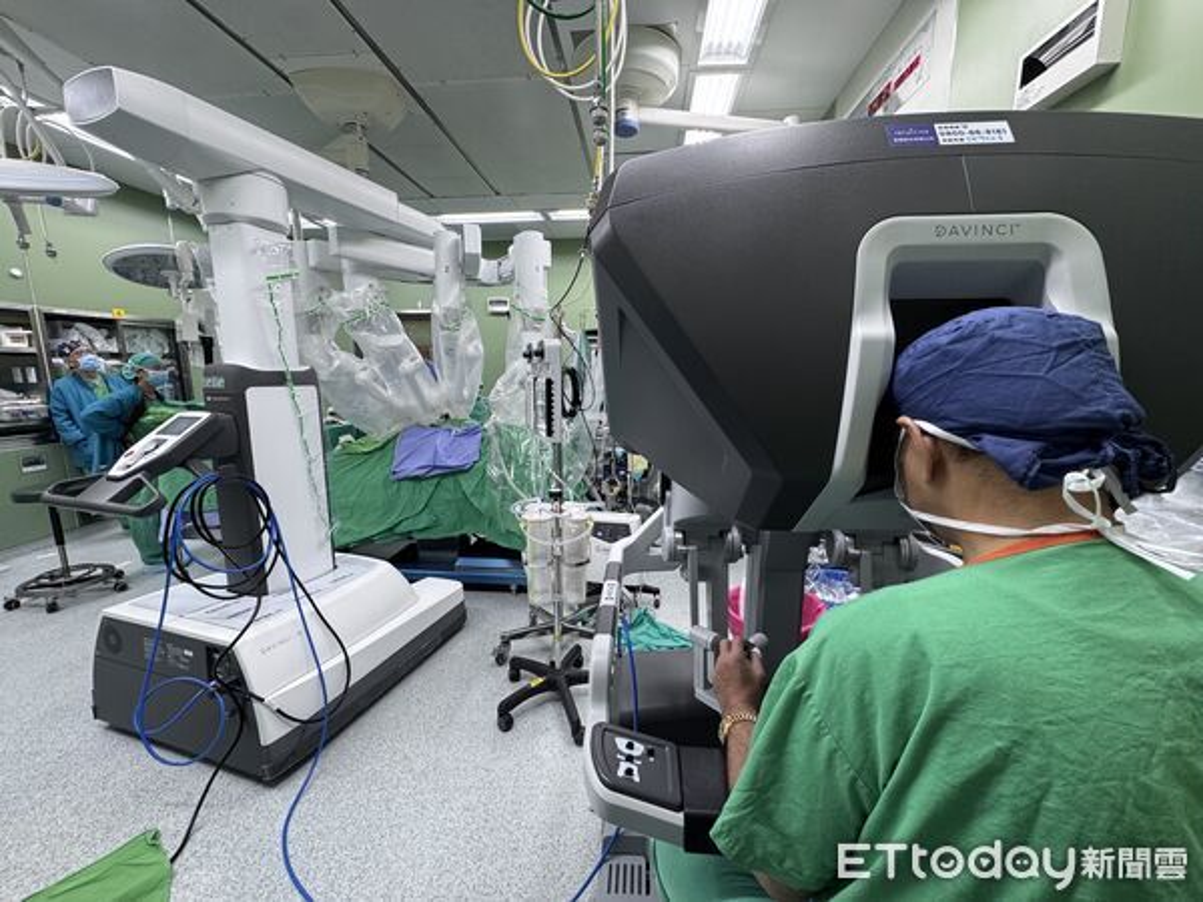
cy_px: 451
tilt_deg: -9.6
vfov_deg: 85.7
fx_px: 487
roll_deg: +0.2
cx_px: 602
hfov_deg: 102.1
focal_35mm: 14
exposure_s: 1/120
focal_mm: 2.22
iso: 200
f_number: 2.2
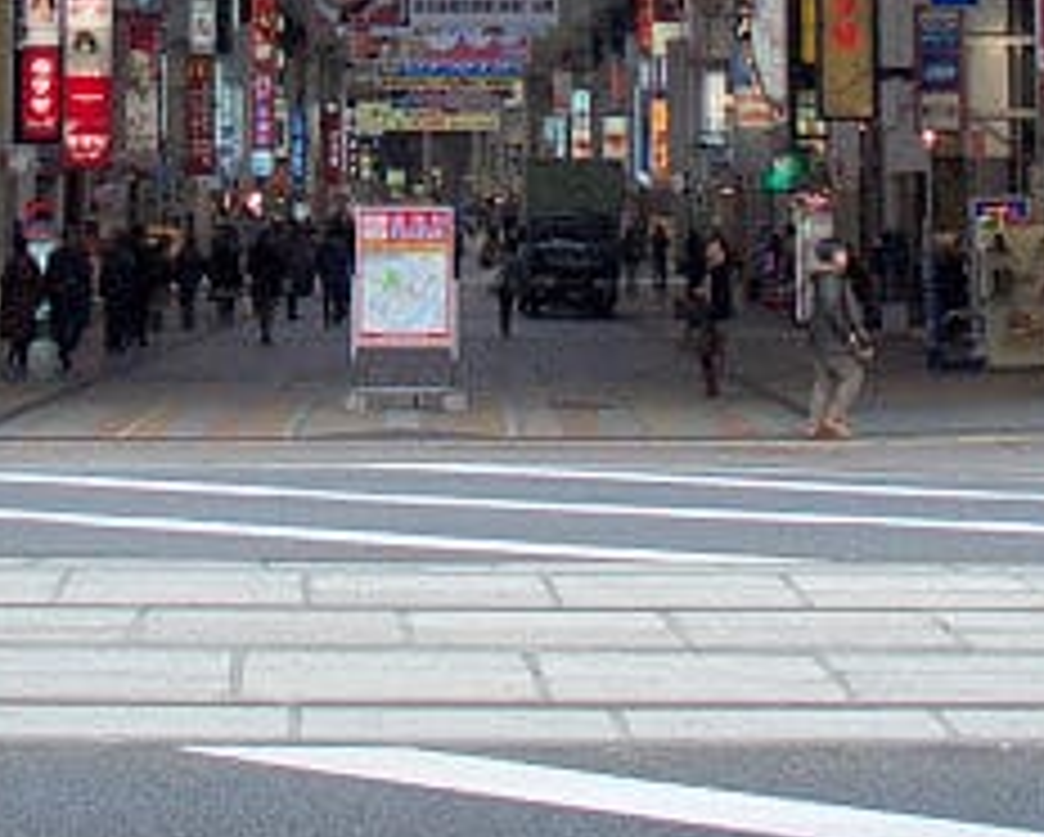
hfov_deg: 17.3
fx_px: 3433
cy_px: -428
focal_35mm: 111
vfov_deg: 13.1
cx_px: 382
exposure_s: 1/250
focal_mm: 7.1
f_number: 4
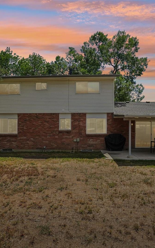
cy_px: 124
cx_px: 85
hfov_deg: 53.0
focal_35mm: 23
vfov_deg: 77.1
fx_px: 155
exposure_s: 1/800
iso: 400
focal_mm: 10
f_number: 8
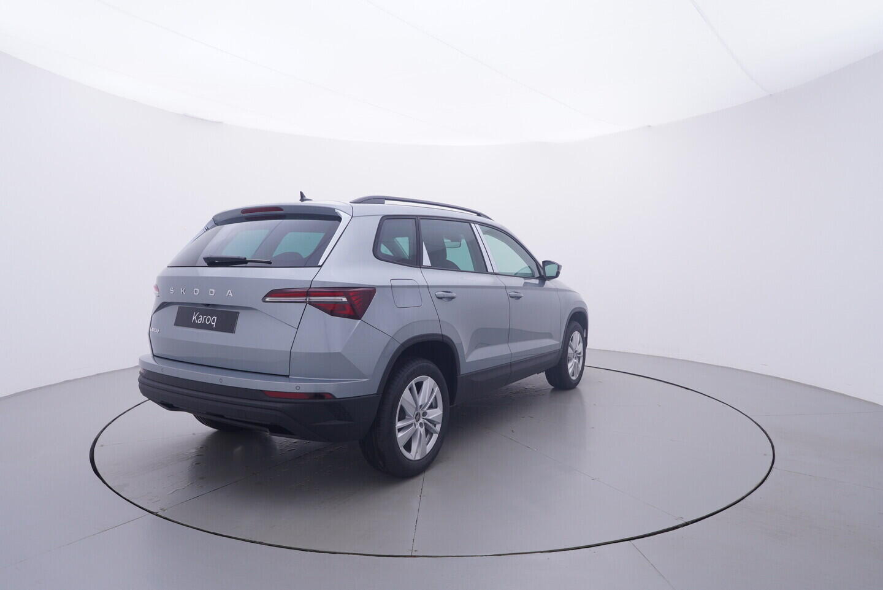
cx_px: 442
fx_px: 552
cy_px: 295
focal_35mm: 22
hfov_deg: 77.3
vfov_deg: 56.2
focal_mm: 15
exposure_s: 1/80
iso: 200
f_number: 5
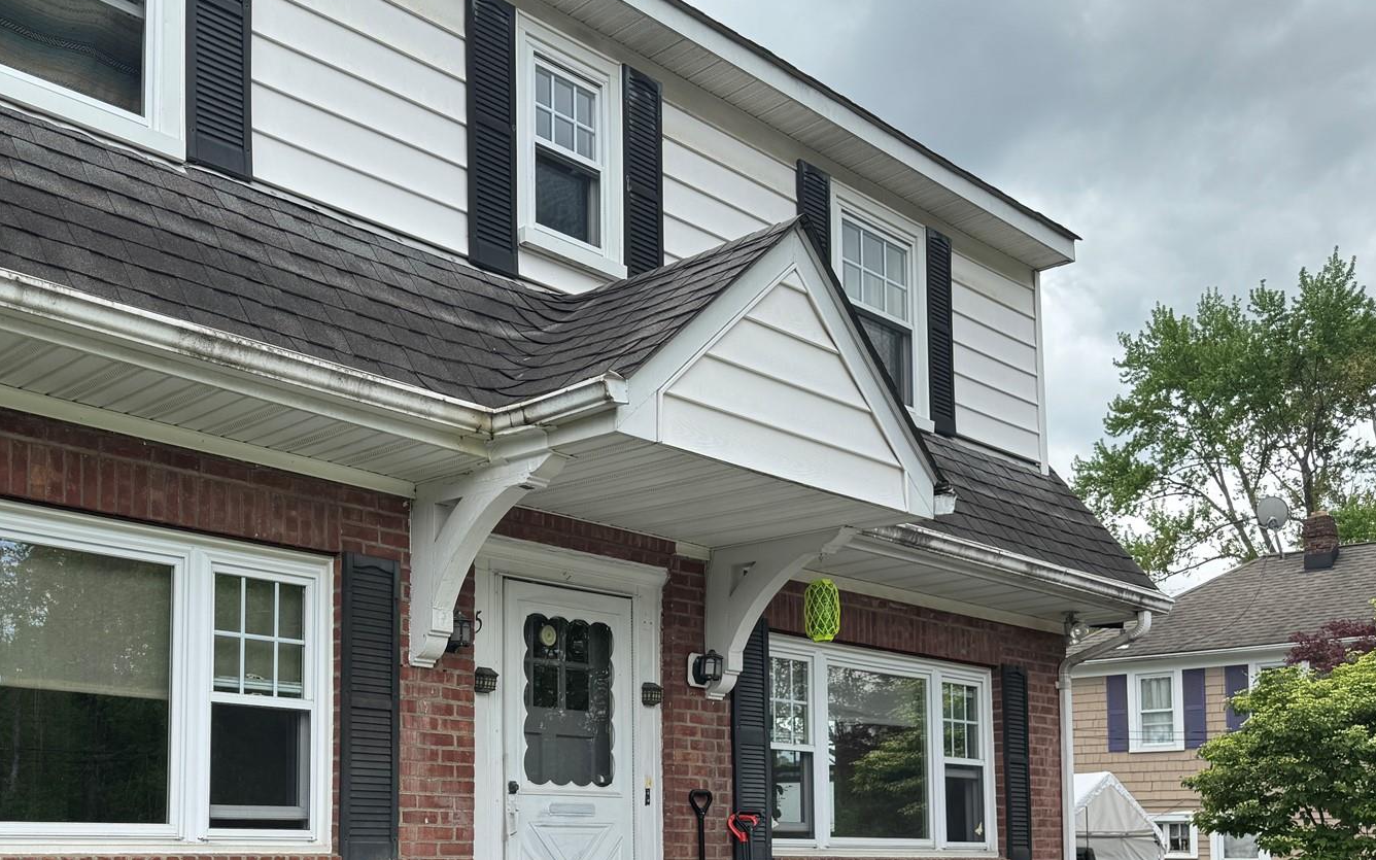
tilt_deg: +3.6
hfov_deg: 49.1
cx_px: 410
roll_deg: -1.2
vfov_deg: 31.4
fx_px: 1463
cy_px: 758
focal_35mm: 39
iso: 80
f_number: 1.78
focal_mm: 6.76
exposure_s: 1/1395
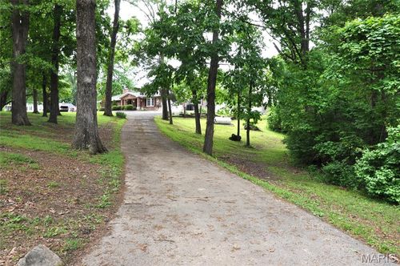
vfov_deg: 41.6
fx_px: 350
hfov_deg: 59.6
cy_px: 133
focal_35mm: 32
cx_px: 200
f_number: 9
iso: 200
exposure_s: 1/80
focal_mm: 21
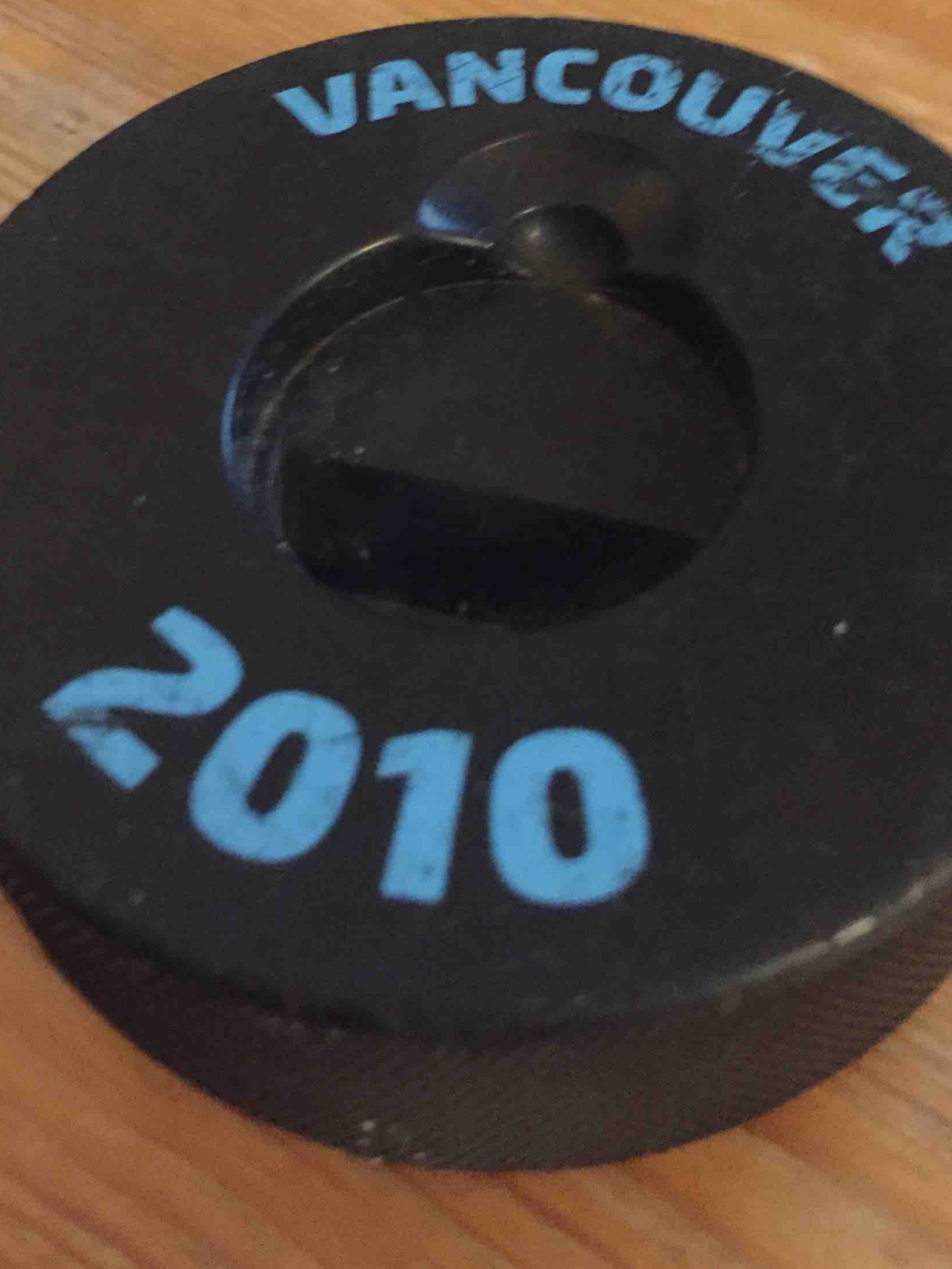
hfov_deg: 33.6
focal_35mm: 43
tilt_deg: -54.7
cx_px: 473
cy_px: 454
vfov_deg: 43.4
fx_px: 1577
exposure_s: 1/15
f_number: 2.2
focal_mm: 4.15
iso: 1000
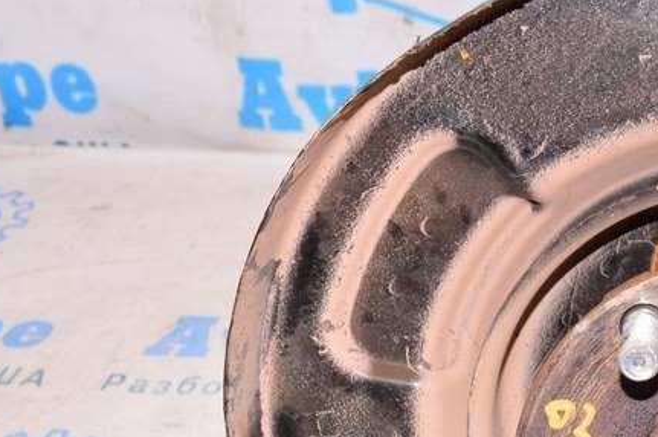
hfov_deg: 21.4
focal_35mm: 89
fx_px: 1628
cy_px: 371
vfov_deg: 15.2
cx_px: 760
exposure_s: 1/125
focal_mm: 25
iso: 1600
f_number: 8
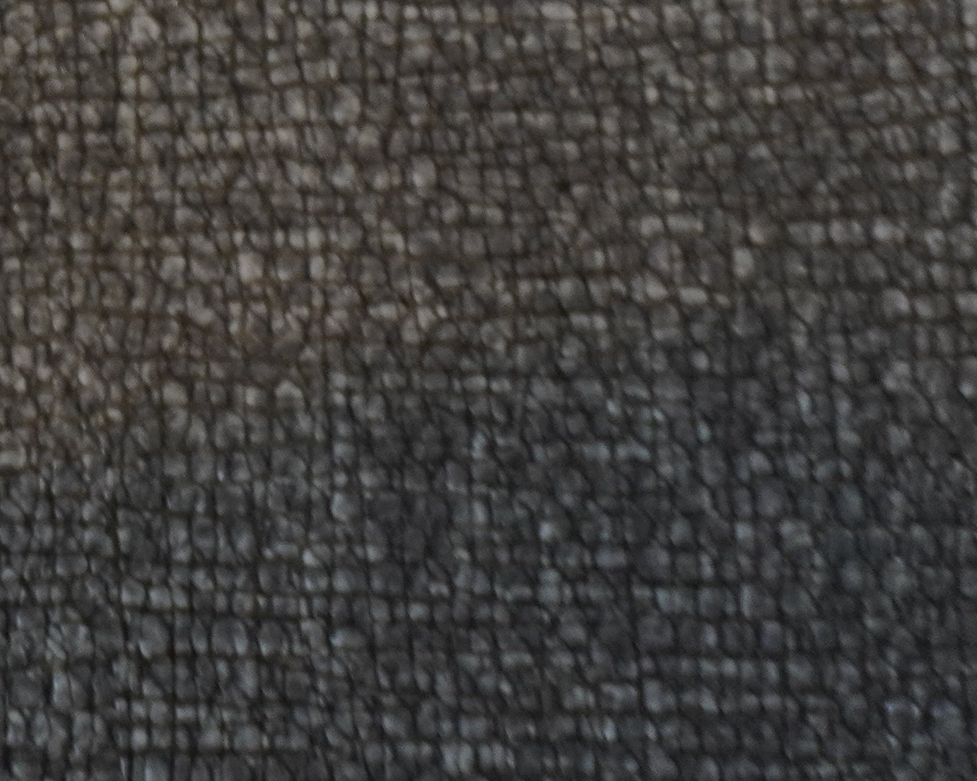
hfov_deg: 10.5
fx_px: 4771
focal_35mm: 165
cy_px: -623
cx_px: -1114
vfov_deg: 9.0
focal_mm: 27
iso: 400
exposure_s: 1/60
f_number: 4.5
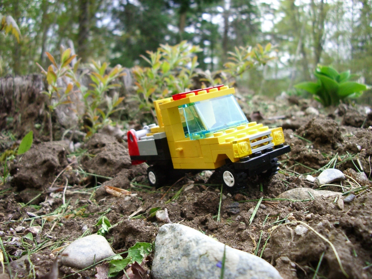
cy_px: 140
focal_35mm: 35
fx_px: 376
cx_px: 186
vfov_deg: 40.7
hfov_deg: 52.6
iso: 200
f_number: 2.6
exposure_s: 1/60
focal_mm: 5.8
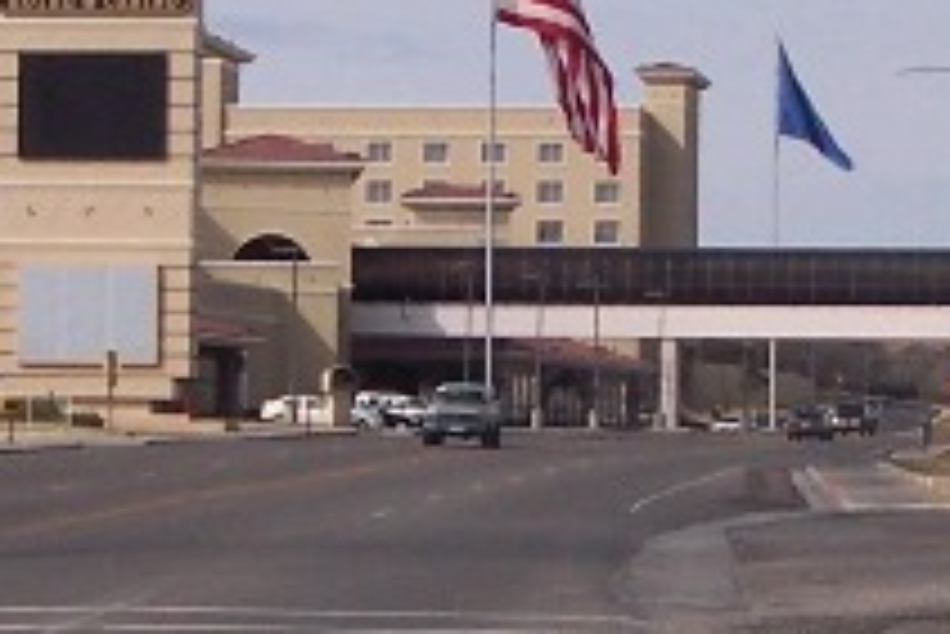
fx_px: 3248
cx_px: 212
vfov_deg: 11.1
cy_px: 45
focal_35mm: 123
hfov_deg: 16.5
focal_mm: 8
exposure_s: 1/750
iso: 100
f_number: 5.6
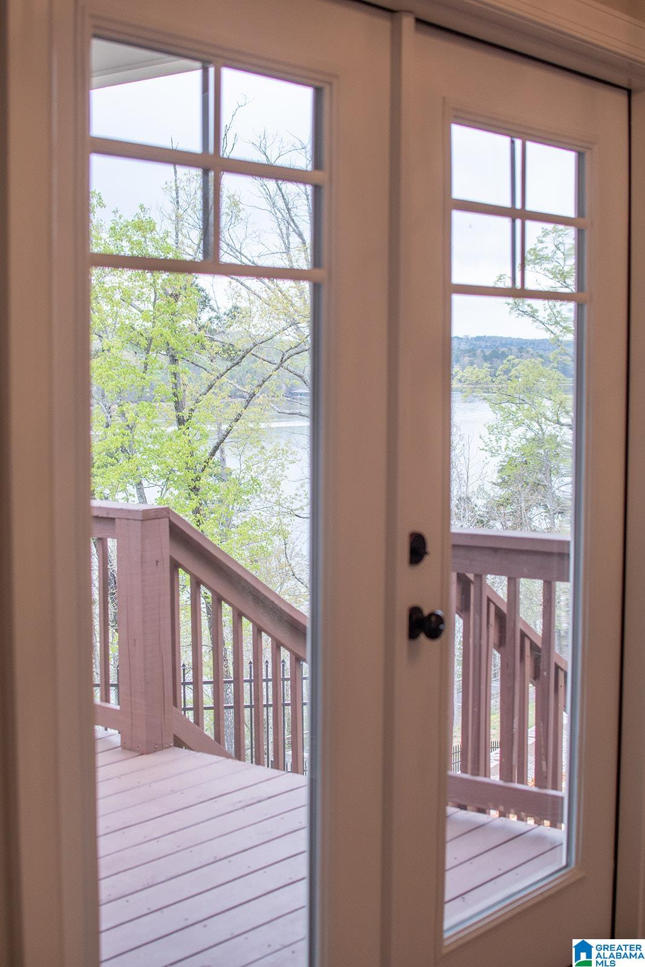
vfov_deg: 38.2
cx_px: 322
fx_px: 1397
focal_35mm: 52
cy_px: 484
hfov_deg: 26.0
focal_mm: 35
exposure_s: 1/500
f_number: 3.5
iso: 200
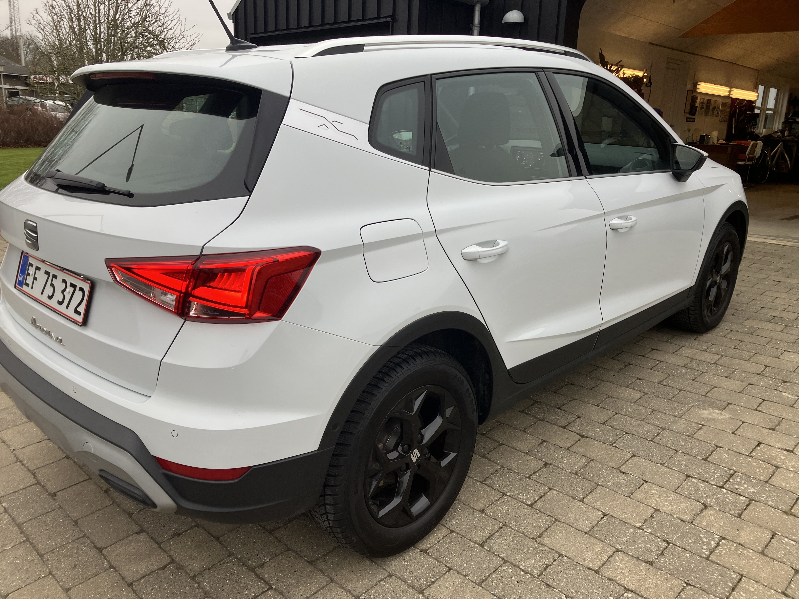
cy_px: 300
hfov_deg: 63.4
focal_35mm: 28
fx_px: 646
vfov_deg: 49.7
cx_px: 400
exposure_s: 1/225
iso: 25
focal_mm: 3.99
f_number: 1.8
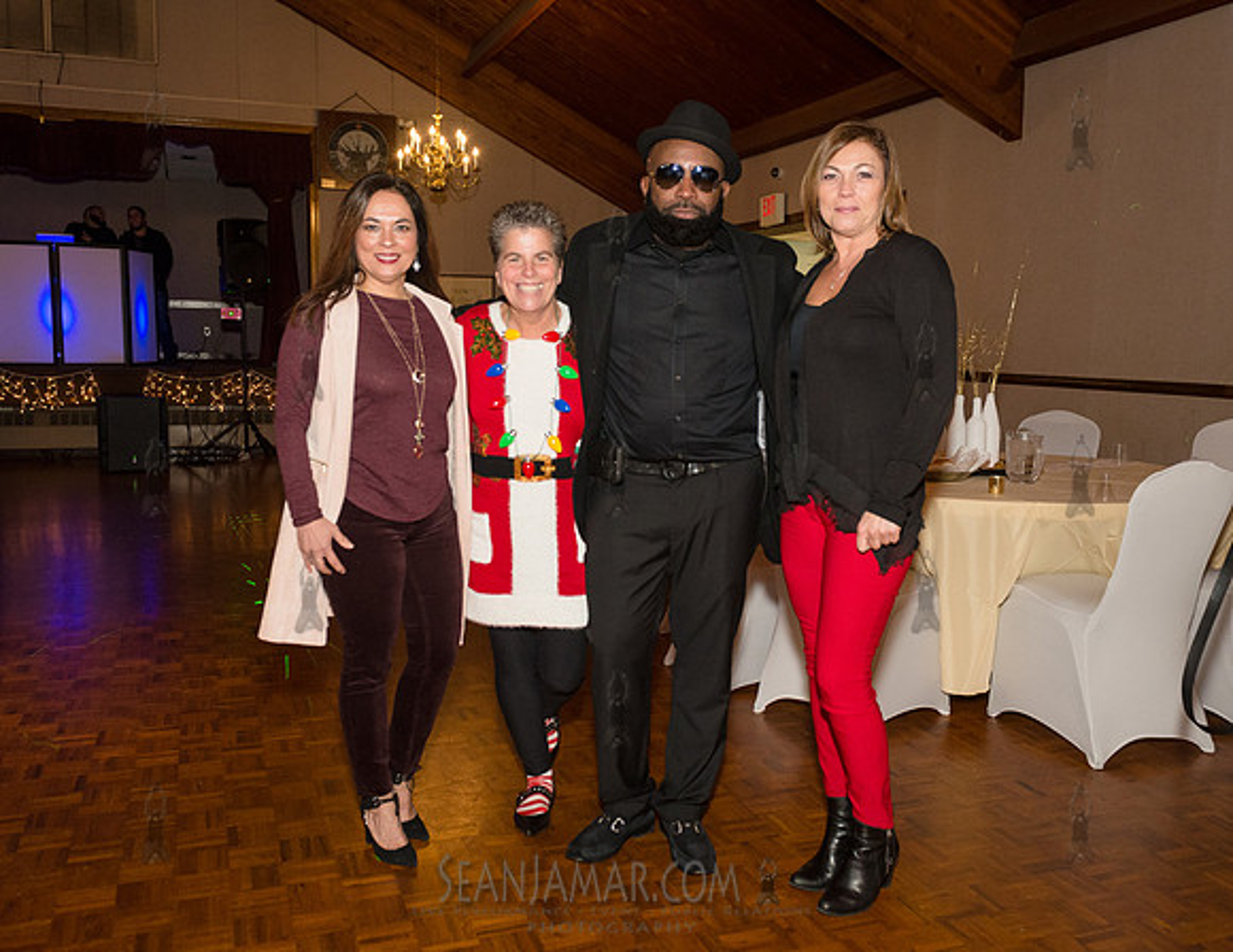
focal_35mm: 31
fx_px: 1099
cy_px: 461
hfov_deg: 58.6
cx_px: 600
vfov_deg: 46.8
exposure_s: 1/320
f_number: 4
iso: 1600
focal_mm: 24
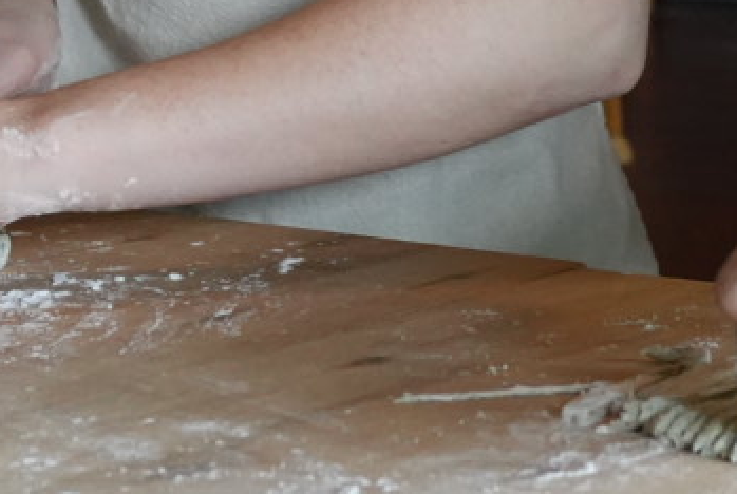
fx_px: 3794
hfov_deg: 11.1
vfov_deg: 7.2
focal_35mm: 185
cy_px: -528
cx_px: 503
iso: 4000
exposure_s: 1/250
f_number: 5.6
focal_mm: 40
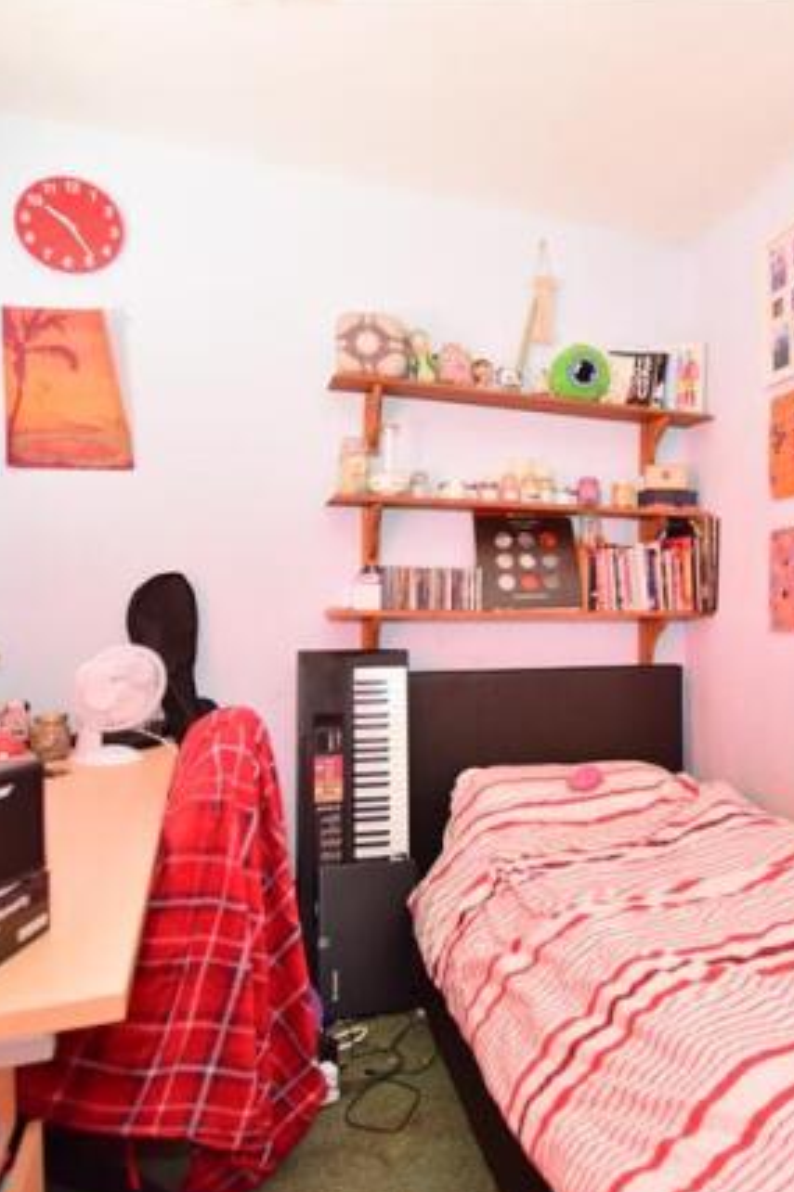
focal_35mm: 23
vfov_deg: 76.1
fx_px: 761
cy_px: 595
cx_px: 588
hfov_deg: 52.8
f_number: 5
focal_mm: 10
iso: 200
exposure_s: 1/13
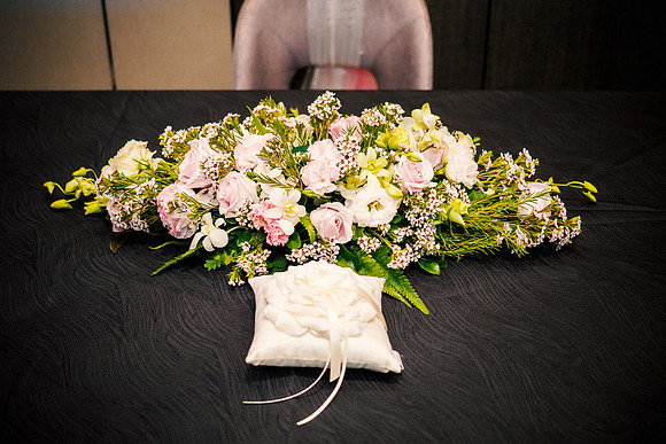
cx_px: 333
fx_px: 911
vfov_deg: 27.4
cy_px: 222
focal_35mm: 49
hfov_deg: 40.1
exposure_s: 1/125
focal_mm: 23
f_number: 2
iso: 500
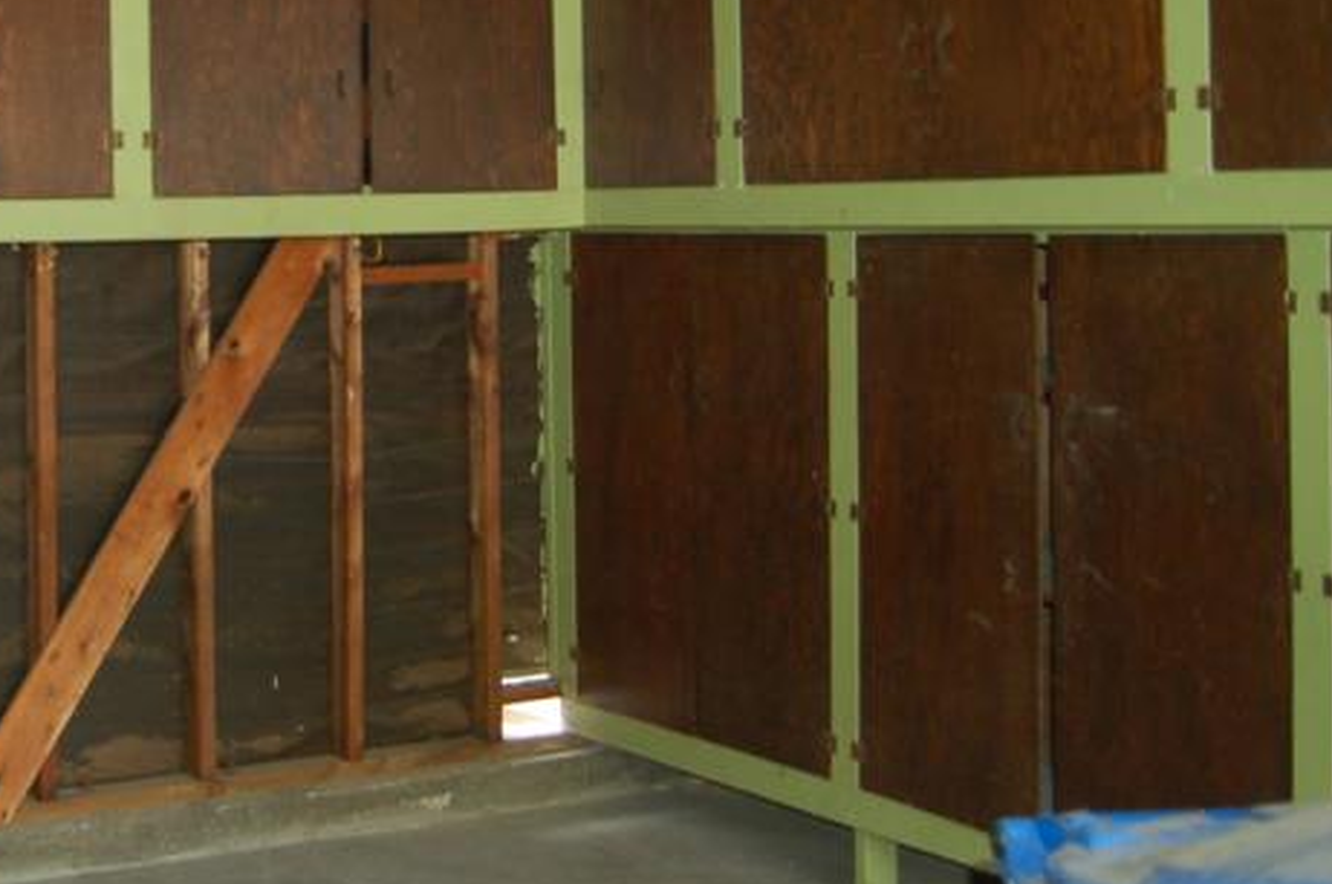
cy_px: 129
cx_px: 142
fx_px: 2217
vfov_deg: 22.1
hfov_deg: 31.9
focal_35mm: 60
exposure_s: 1/60
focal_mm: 18
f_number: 3.5
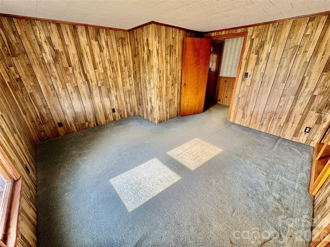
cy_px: 124
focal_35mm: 14
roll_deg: +1.2
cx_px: 165
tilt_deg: -26.0
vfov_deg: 85.7
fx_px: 133
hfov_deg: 102.1
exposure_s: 1/99
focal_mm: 2.22
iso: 125
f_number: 2.2
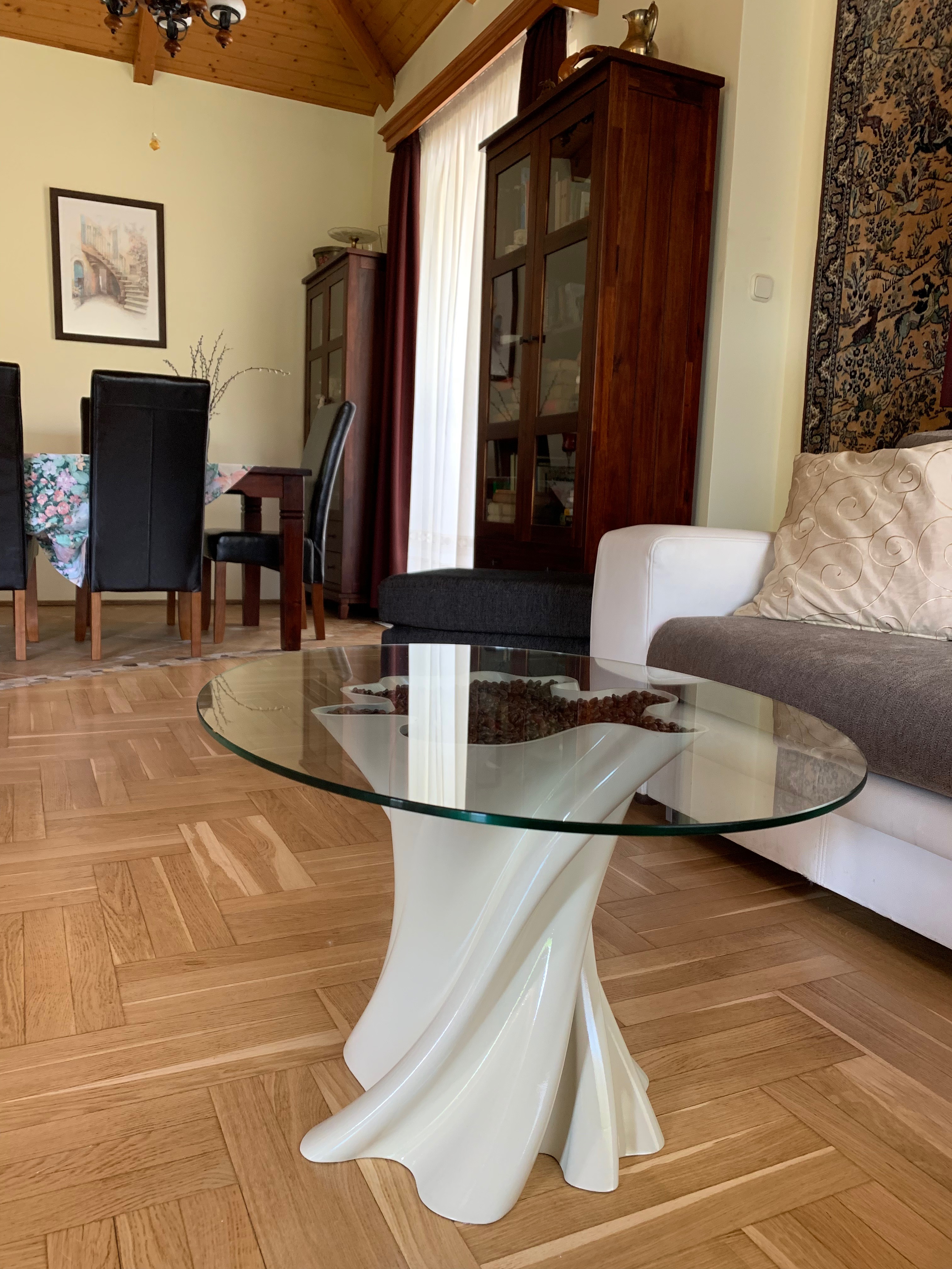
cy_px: 634
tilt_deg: -7.1
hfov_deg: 53.1
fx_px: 953
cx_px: 476
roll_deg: -1.7
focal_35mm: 26
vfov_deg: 67.3
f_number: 1.8
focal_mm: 4.25
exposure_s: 1/60
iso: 160
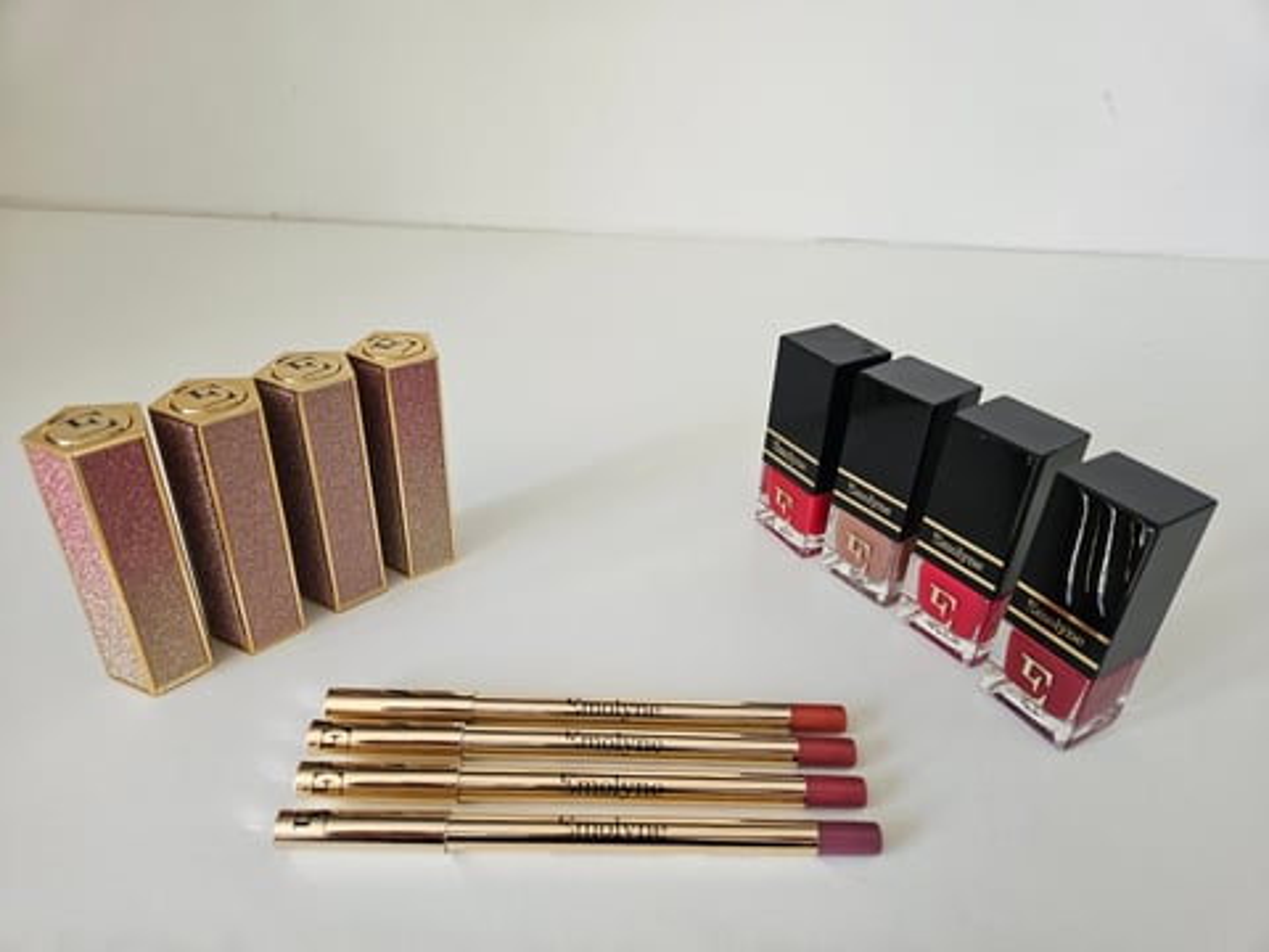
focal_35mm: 23
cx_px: 634
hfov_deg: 73.9
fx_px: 843
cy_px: 476
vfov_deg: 58.9
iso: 400
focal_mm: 5.4
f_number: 1.8
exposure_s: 1/359
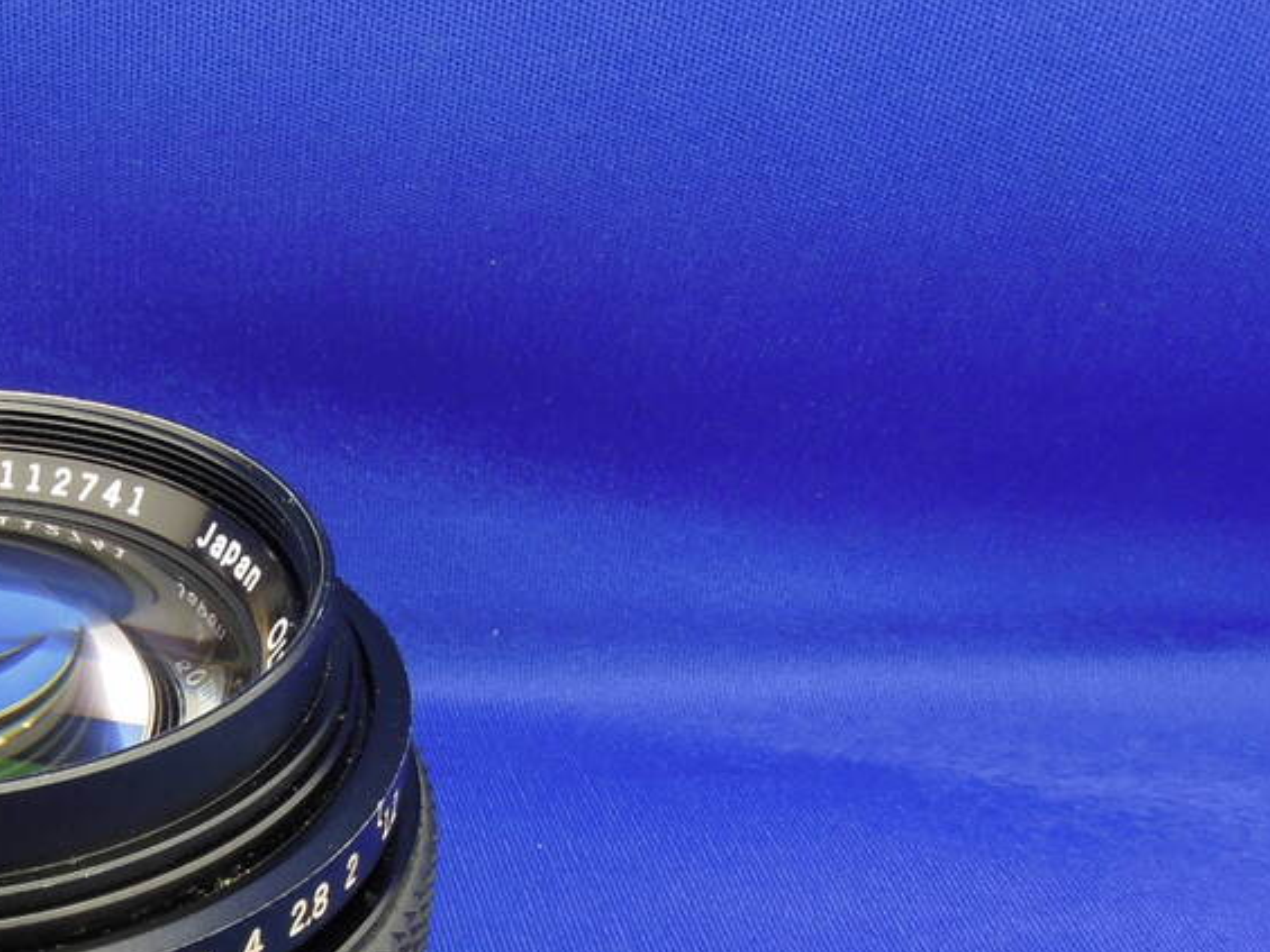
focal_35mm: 51
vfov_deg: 27.7
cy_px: 829
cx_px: -70
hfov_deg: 33.5
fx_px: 1871
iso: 160
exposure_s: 1
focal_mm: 4.3
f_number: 8
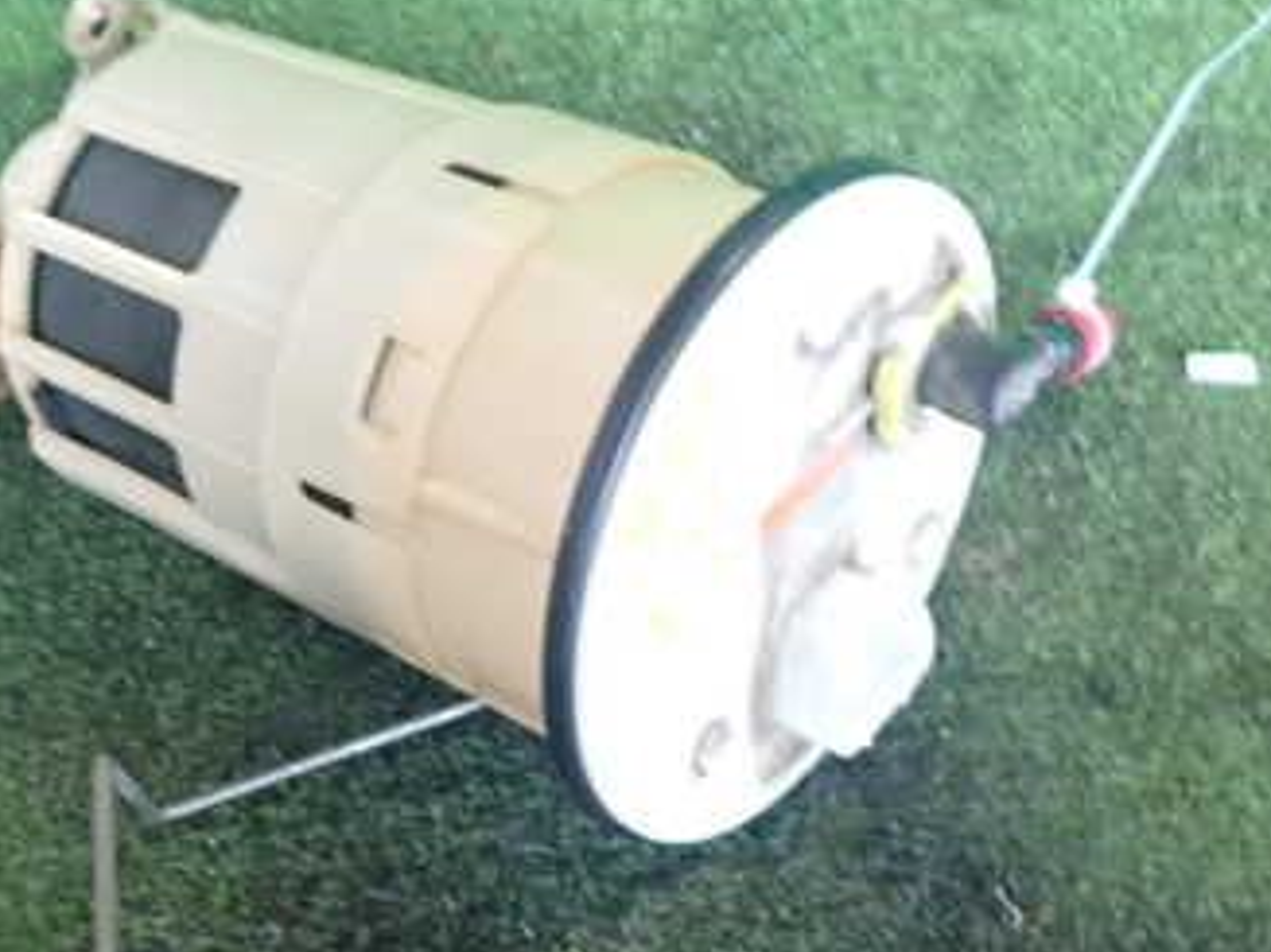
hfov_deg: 34.5
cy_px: 657
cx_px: 385
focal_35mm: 55
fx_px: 2019
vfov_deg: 26.3
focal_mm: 5.4
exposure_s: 1/30
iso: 250
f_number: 2.3
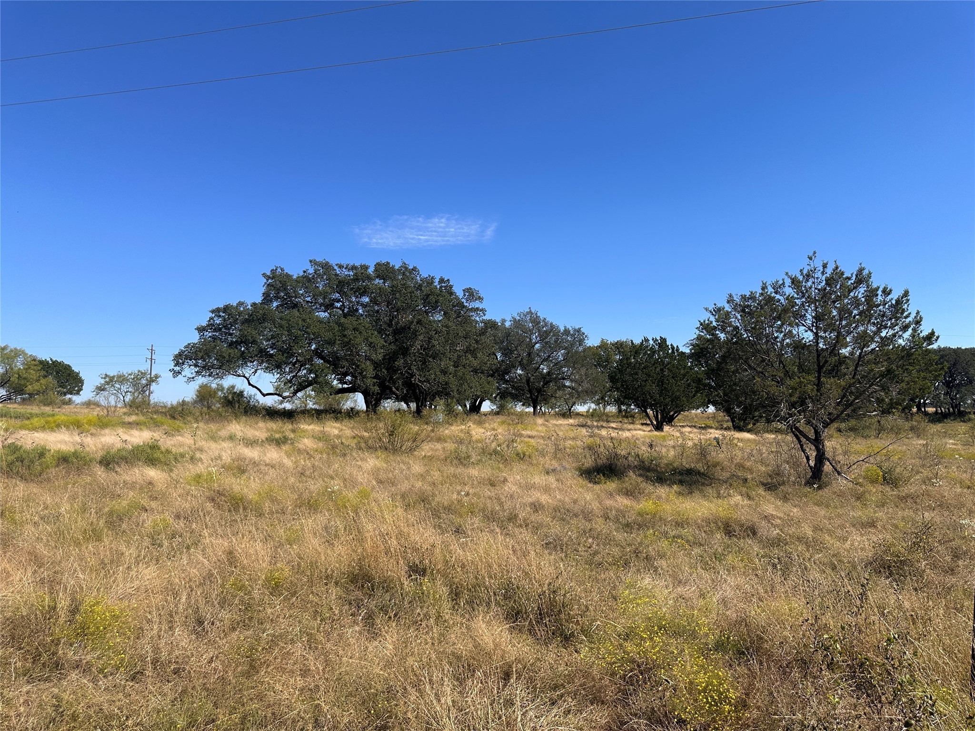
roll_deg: +0.3
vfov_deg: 56.8
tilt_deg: +5.2
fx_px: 676
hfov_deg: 71.6
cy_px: 366
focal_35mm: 24
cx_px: 488
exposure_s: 1/4184
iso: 80
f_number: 1.78
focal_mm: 6.86
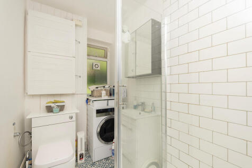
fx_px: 112
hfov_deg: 96.8
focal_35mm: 16
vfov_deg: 73.7
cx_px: 126
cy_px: 84
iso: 125
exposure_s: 1/200
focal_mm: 16
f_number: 16
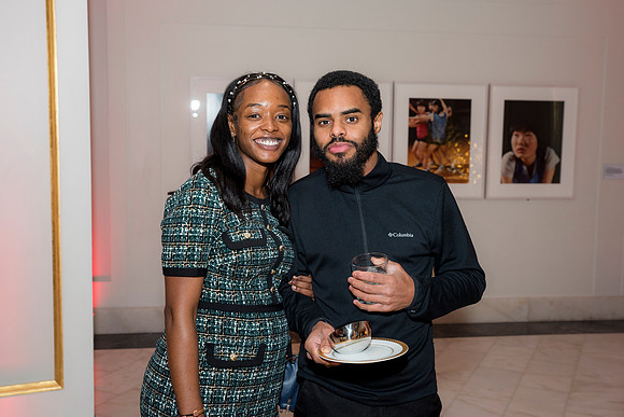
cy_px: 208
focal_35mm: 43
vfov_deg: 31.2
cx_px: 311
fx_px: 746
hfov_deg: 45.4
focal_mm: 42
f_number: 5
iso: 800
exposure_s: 1/125
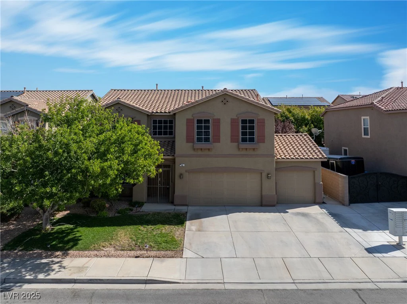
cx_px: 204
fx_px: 282
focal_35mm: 24
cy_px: 152
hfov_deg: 71.6
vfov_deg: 56.7
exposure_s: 1/4000
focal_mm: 12.29
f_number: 2.8
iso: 180
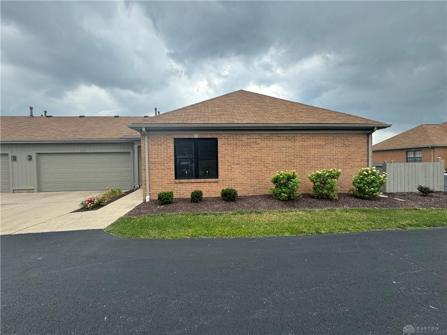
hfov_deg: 102.1
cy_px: 168
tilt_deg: -2.8
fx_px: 181
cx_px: 224
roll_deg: +0.9
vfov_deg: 85.7
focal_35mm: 14
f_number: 2.2
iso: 64
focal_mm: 2.22
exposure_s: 1/99
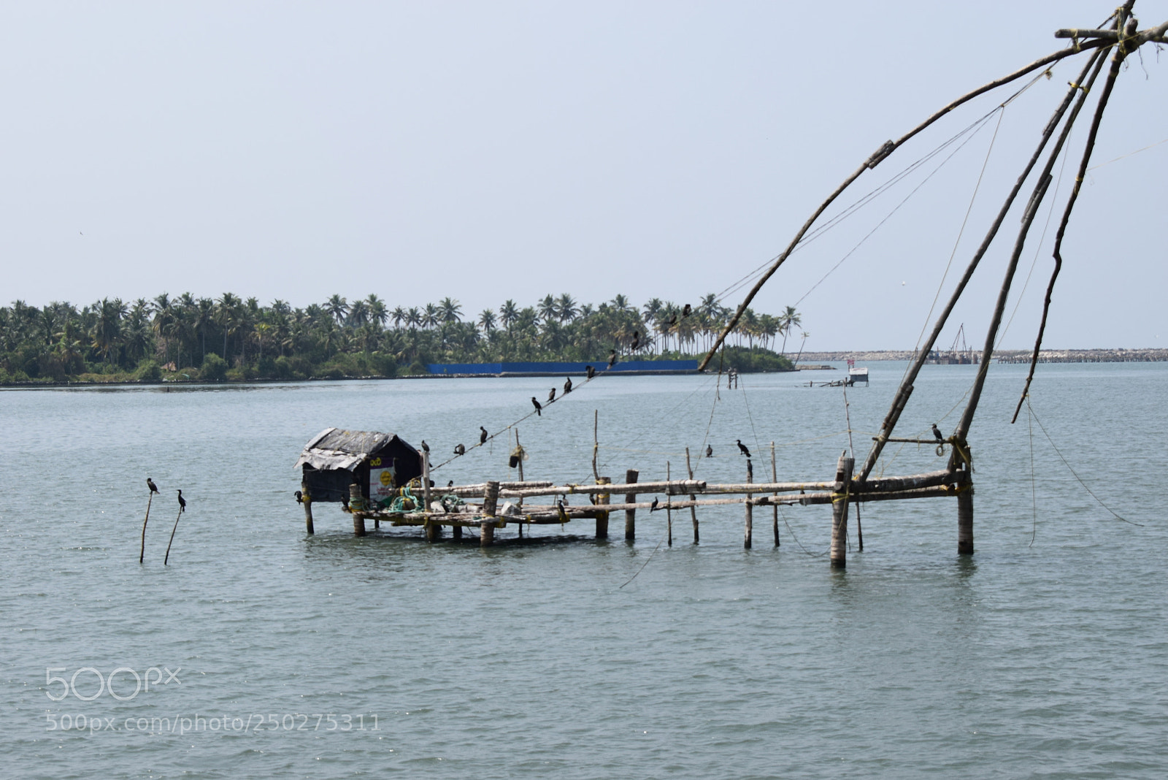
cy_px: 390
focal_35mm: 82
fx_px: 2677
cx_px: 584
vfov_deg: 16.6
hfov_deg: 24.6
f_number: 11
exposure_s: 1/500
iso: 280
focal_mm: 55
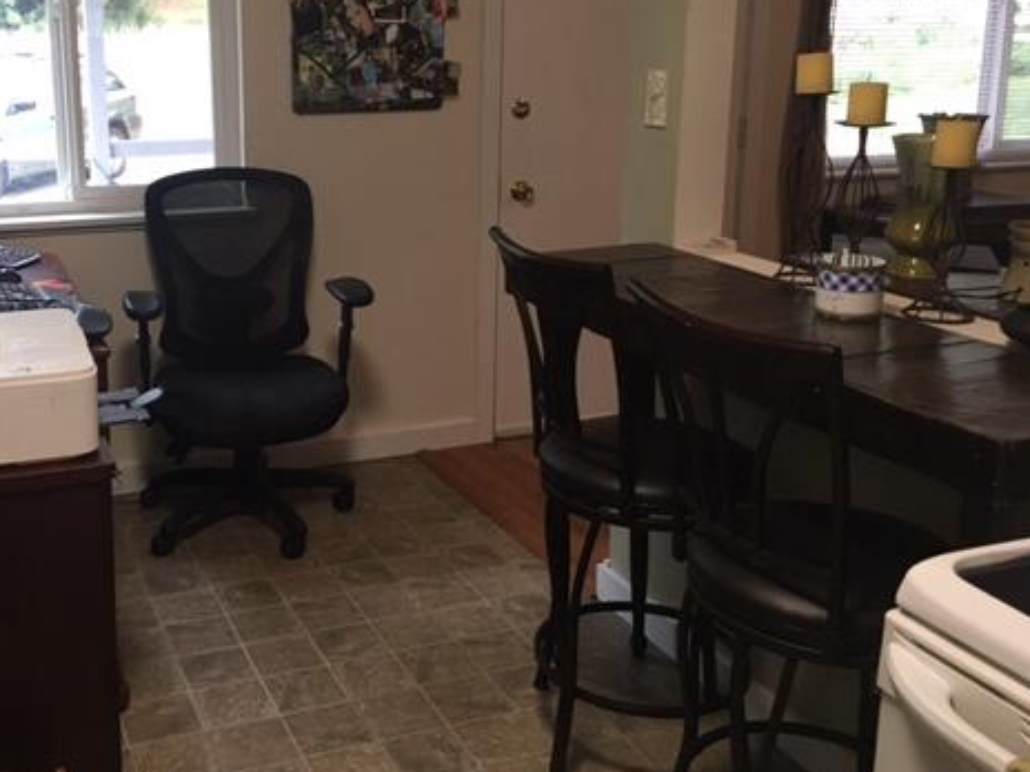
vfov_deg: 35.7
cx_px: 346
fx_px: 1190
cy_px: 273
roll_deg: +0.4
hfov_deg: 46.1
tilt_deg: -10.9
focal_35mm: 40
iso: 100
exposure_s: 1/30
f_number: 2.2
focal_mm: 4.15
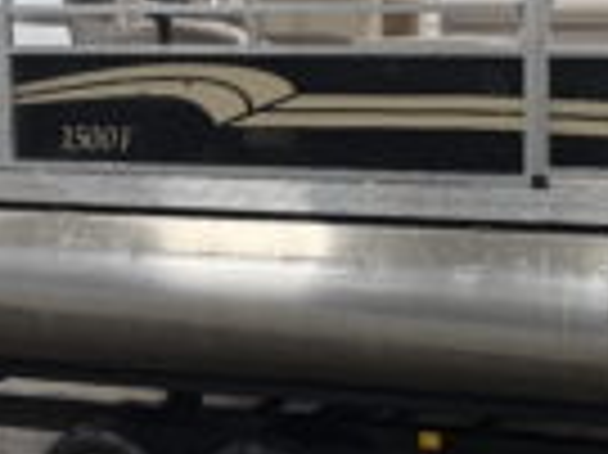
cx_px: 522
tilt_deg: -3.5
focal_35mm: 71
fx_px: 1246
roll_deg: -0.1
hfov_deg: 26.7
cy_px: 164
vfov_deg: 20.6
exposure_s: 1/126
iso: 50
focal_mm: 6.76
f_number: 1.78
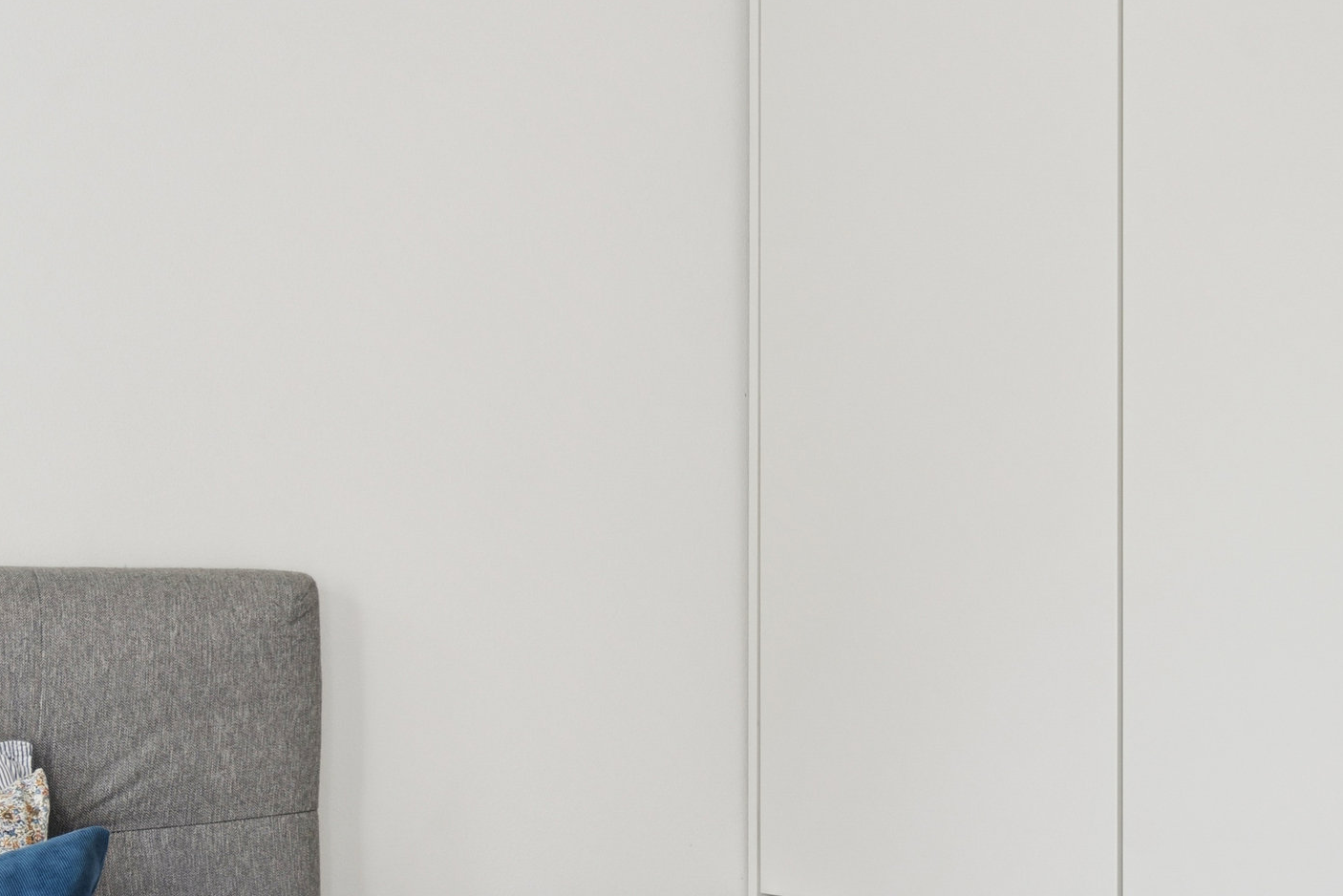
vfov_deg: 21.1
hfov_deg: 29.1
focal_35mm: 64
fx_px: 2388
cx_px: 1382
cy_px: 636
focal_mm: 20
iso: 160
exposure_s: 1/6
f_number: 9
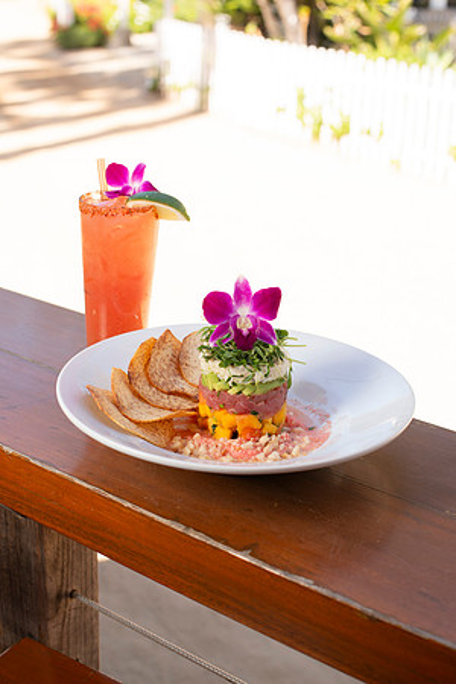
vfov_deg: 39.6
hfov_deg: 27.0
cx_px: 228
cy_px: 342
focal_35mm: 50
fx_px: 950
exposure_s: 1/200
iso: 200
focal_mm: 50
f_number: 5.6
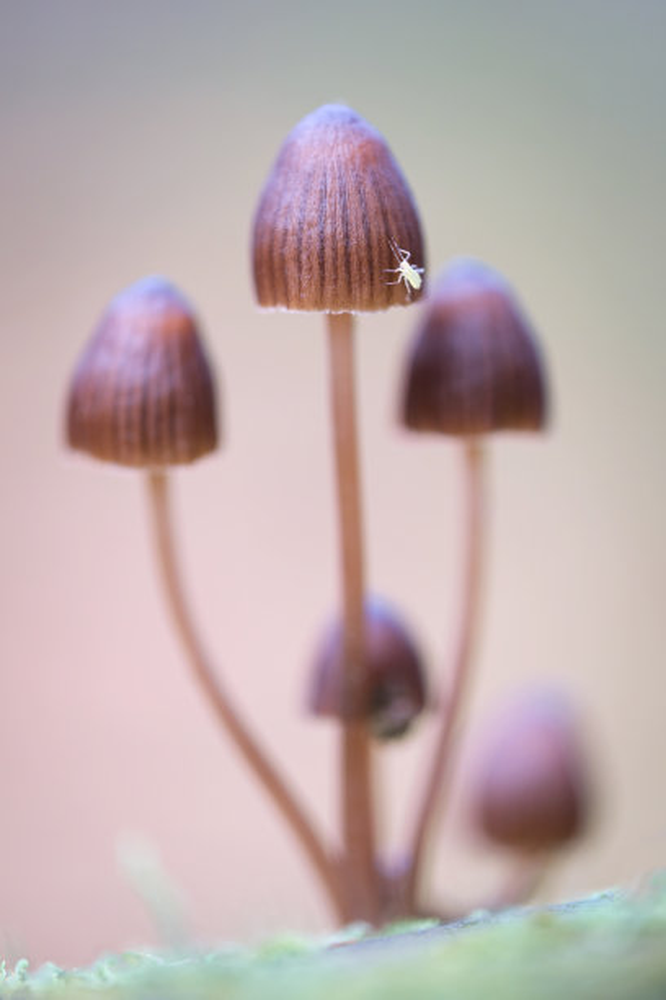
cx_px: 333
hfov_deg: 11.4
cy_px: 500
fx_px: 3330
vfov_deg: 17.1
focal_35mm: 120
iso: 640
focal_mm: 80
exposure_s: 1/80
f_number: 2.8
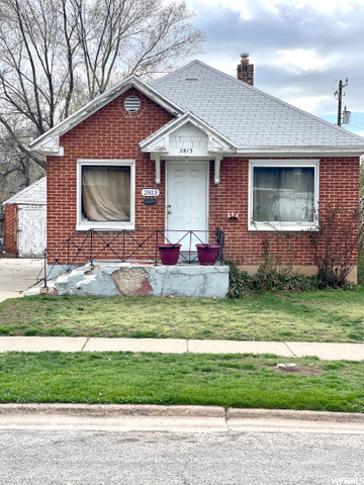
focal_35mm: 64
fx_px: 897
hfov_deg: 22.9
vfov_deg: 30.3
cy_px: 242
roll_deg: -1.6
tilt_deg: -2.2
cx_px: 182
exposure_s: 1/657
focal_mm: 7.5
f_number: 2.2
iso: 32
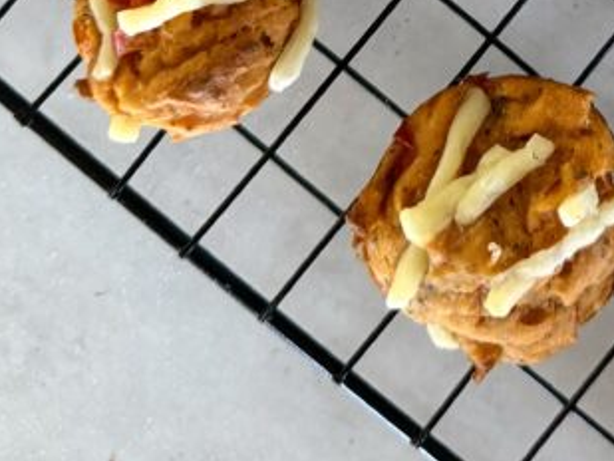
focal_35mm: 91
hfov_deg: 20.6
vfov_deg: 14.3
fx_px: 1615
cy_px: -380
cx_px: 668
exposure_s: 1/60
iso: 250
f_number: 1.78
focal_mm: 6.86
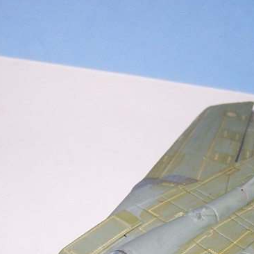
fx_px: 814
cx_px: 167
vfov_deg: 17.3
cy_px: 260
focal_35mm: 98
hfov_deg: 17.7
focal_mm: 6.3
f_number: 2.8
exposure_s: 1/60
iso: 80
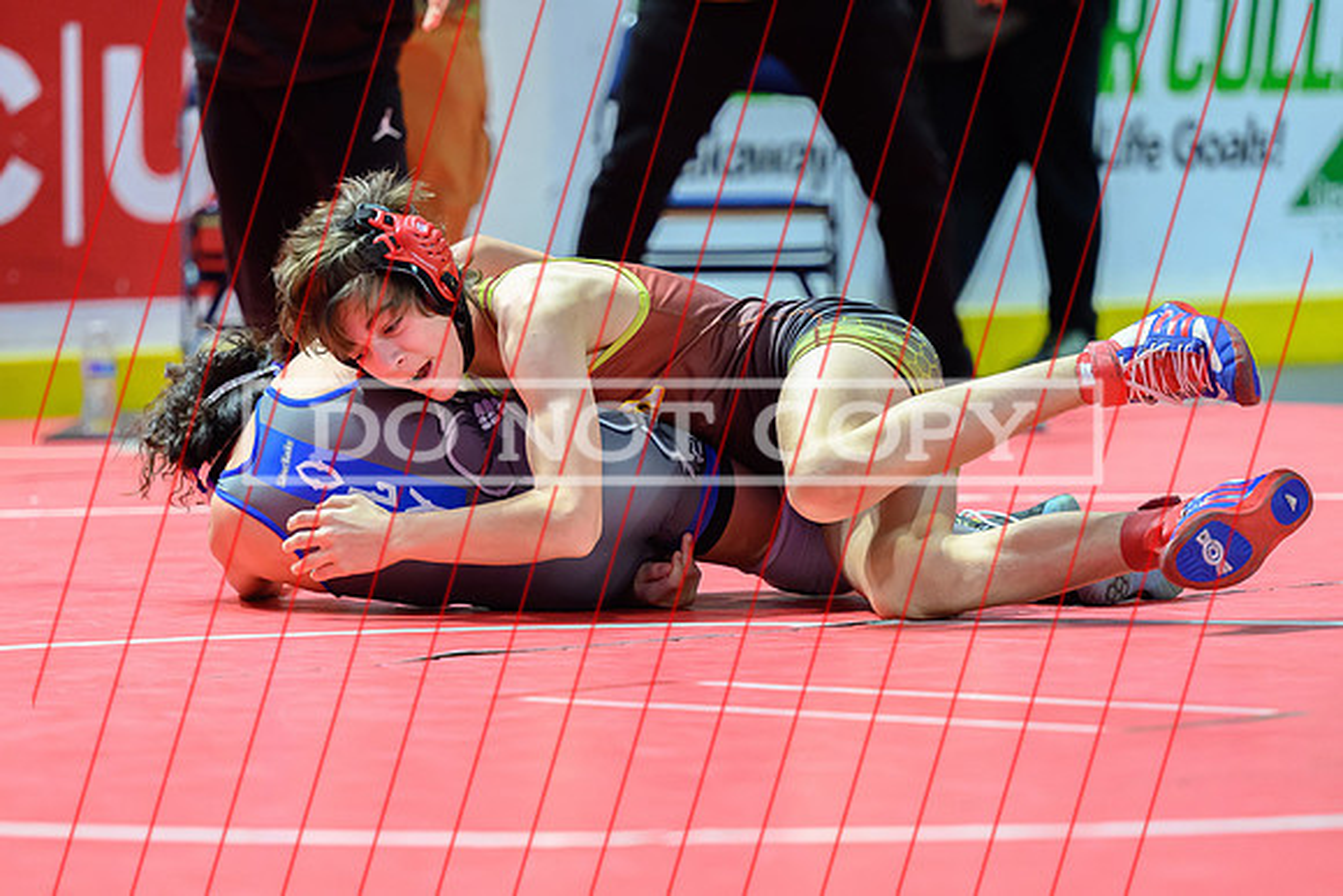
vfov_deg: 5.9
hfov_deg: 8.9
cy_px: 452
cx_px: 558
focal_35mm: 231
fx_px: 8636
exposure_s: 1/800
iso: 4500
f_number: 2.8
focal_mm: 155
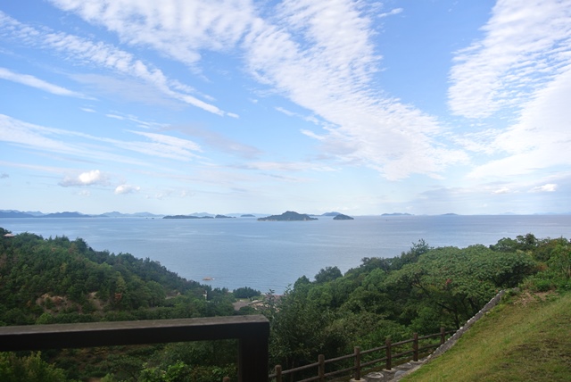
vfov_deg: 43.7
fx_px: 476
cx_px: 286
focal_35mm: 30
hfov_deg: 61.9
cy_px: 191
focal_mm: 11.4
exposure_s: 1/400
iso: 100
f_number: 4.5
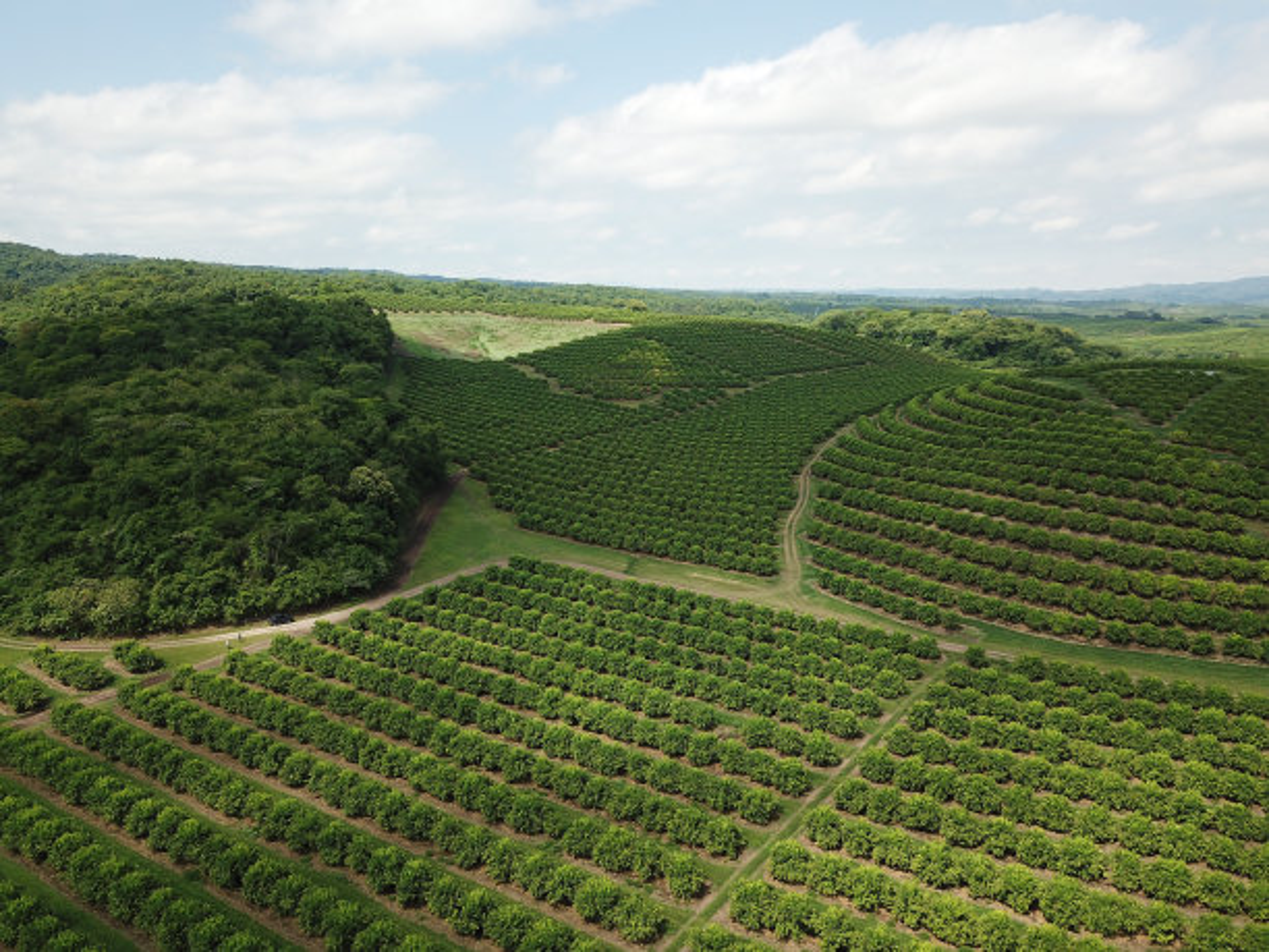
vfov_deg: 53.1
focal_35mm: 26
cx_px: 634
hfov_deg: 67.3
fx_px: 953
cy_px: 476
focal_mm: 4.73
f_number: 2.2
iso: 100
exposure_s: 1/961
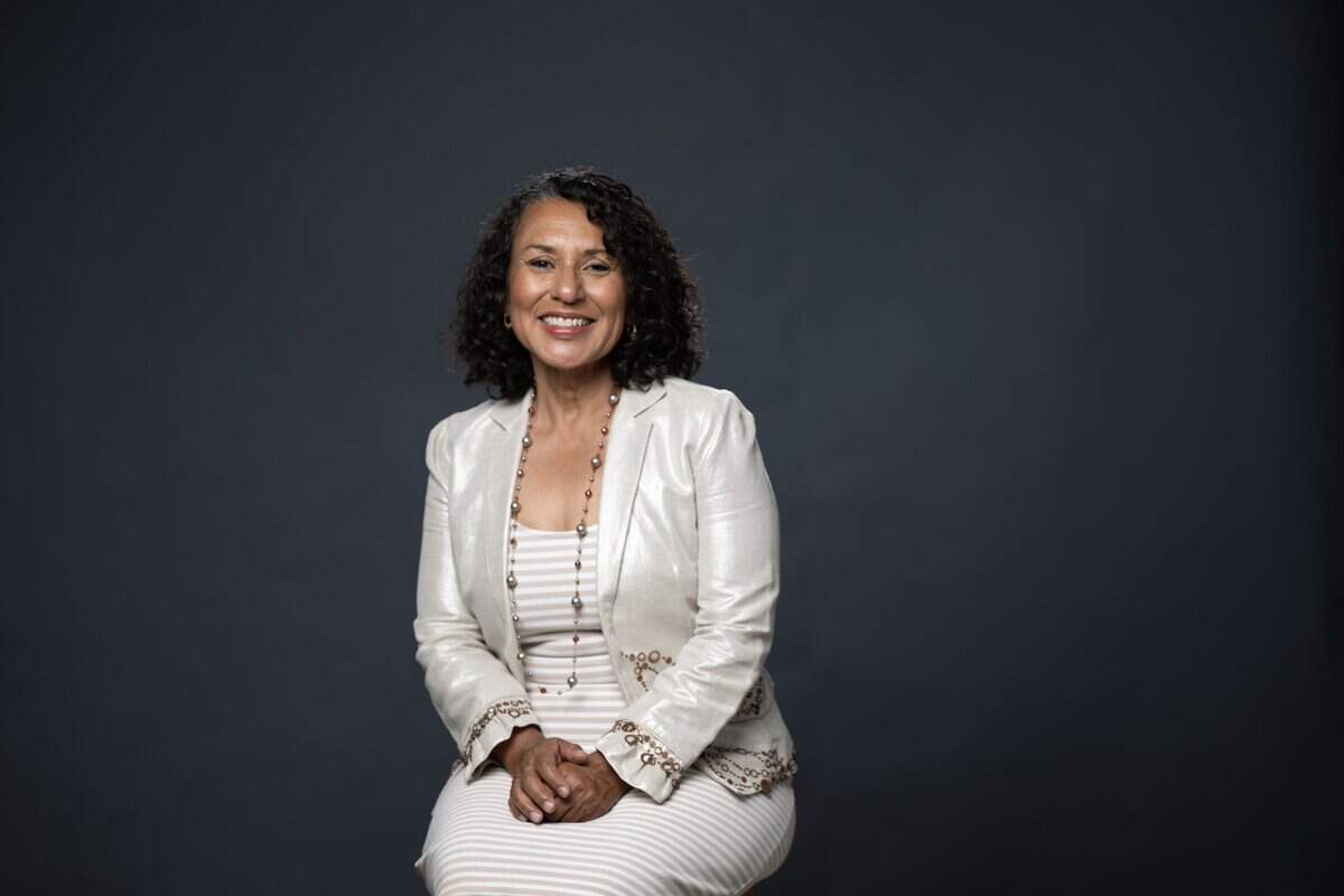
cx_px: 672
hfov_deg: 19.8
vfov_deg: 13.3
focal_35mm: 103
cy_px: 448
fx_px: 3845
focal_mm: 103
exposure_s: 1/160
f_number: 2.8
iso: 32
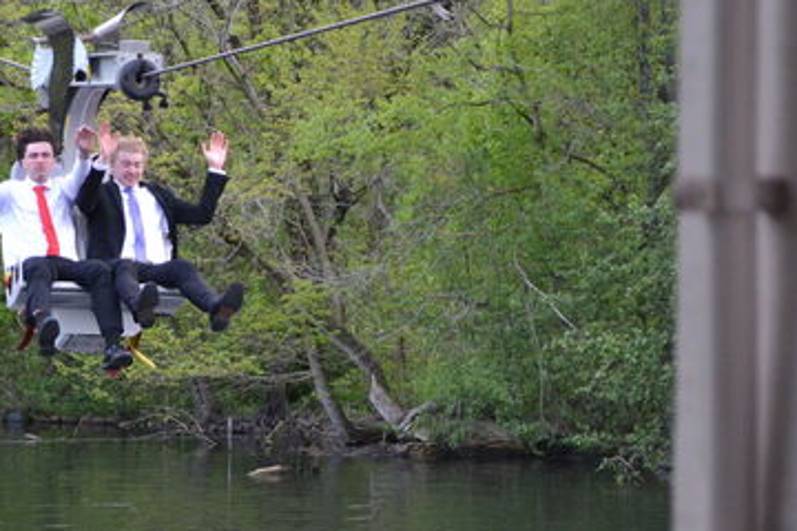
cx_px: 178
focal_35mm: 141
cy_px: 288
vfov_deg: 9.7
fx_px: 3118
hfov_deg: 14.5
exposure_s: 1/500
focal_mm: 55
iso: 2000
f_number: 5.6
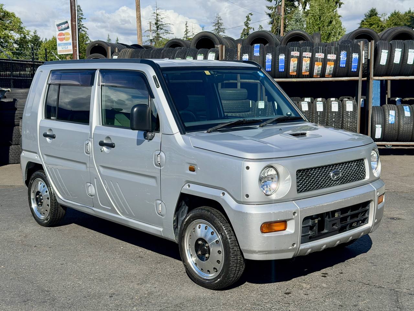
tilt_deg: -7.0
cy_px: 156
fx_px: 574
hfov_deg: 39.7
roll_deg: +1.9
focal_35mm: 48
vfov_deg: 30.3
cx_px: 207
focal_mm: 6.76
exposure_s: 1/4878
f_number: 1.78
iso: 80
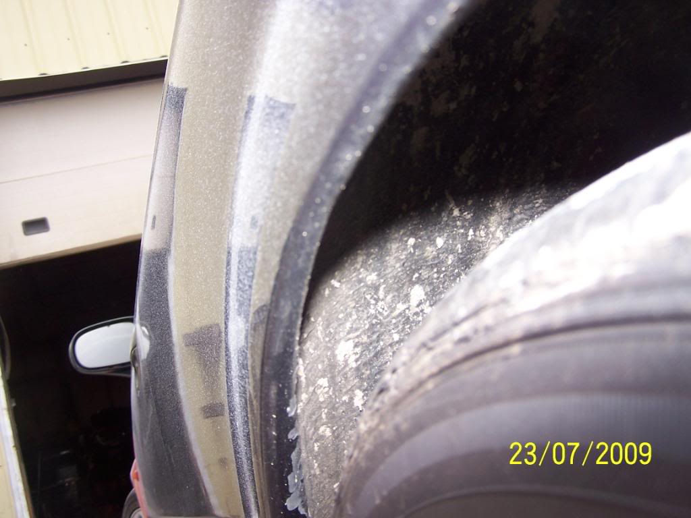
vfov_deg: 37.7
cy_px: 259
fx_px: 759
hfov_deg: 49.0
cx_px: 346
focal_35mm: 38
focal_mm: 6.3
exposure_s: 1/60
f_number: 2.8
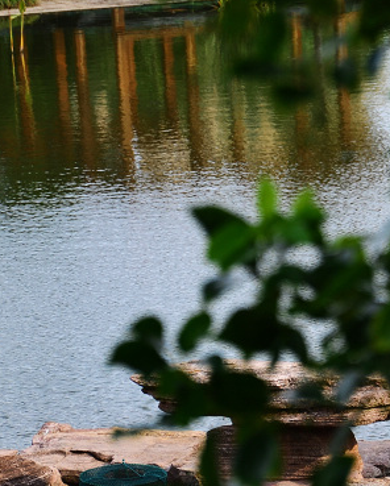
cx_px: 372
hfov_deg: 4.8
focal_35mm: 320
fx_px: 4610
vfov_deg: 6.0
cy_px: 142
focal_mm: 105
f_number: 7.1
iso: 100
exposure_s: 1/200
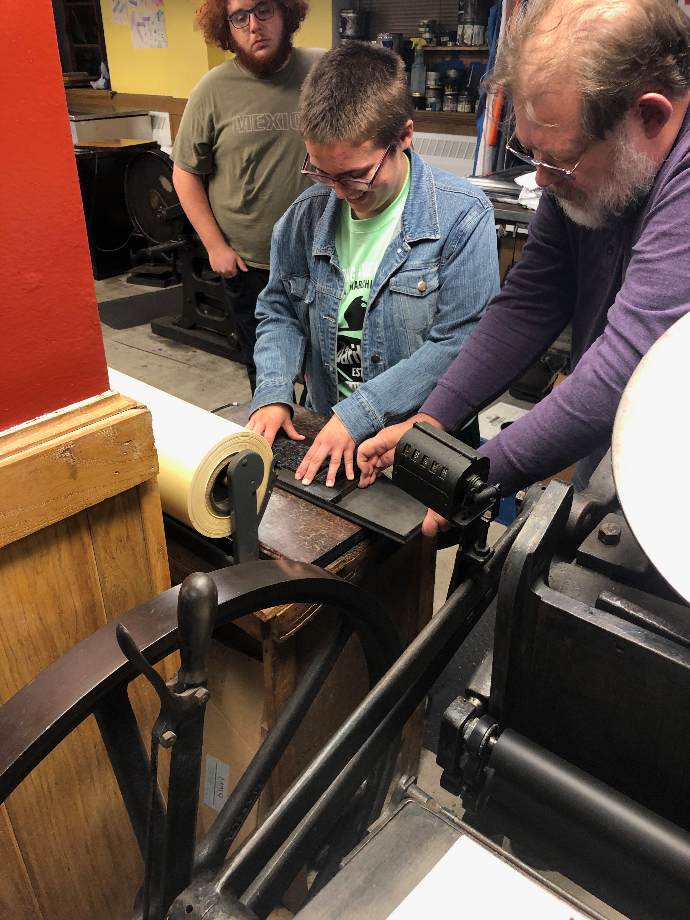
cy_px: 460
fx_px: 744
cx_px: 345
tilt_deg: -28.8
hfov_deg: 49.7
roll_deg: +0.6
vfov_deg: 63.4
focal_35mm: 28
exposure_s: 1/24
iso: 40
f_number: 1.8
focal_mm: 3.99
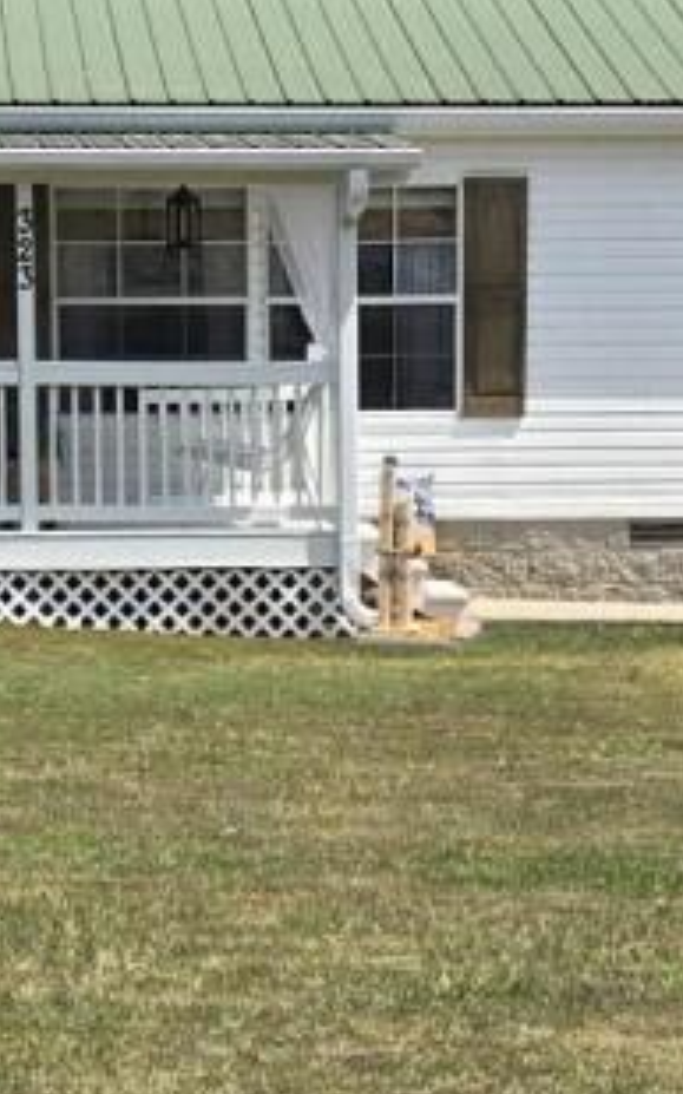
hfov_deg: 8.3
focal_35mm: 158
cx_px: 258
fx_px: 4708
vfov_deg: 13.0
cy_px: 1204
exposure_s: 1/2708
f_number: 1.8
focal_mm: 5.4
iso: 25
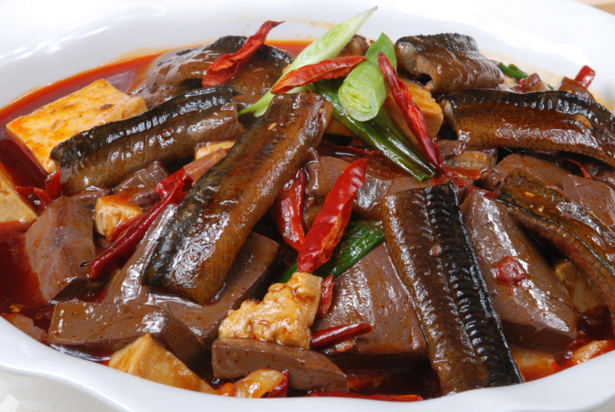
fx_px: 2069
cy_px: 195
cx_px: 315
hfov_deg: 16.9
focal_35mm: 121
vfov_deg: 11.4
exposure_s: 1/160
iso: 400
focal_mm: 60
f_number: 22
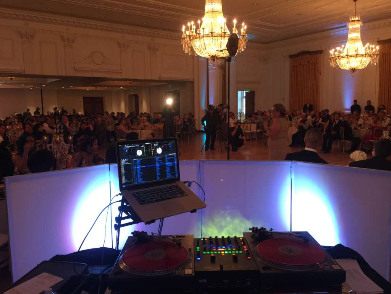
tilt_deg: -7.7
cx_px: 196
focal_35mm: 29
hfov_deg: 61.7
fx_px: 328
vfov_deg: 48.2
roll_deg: -0.6
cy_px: 147
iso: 50
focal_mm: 4.15
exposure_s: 1/15
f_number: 2.2
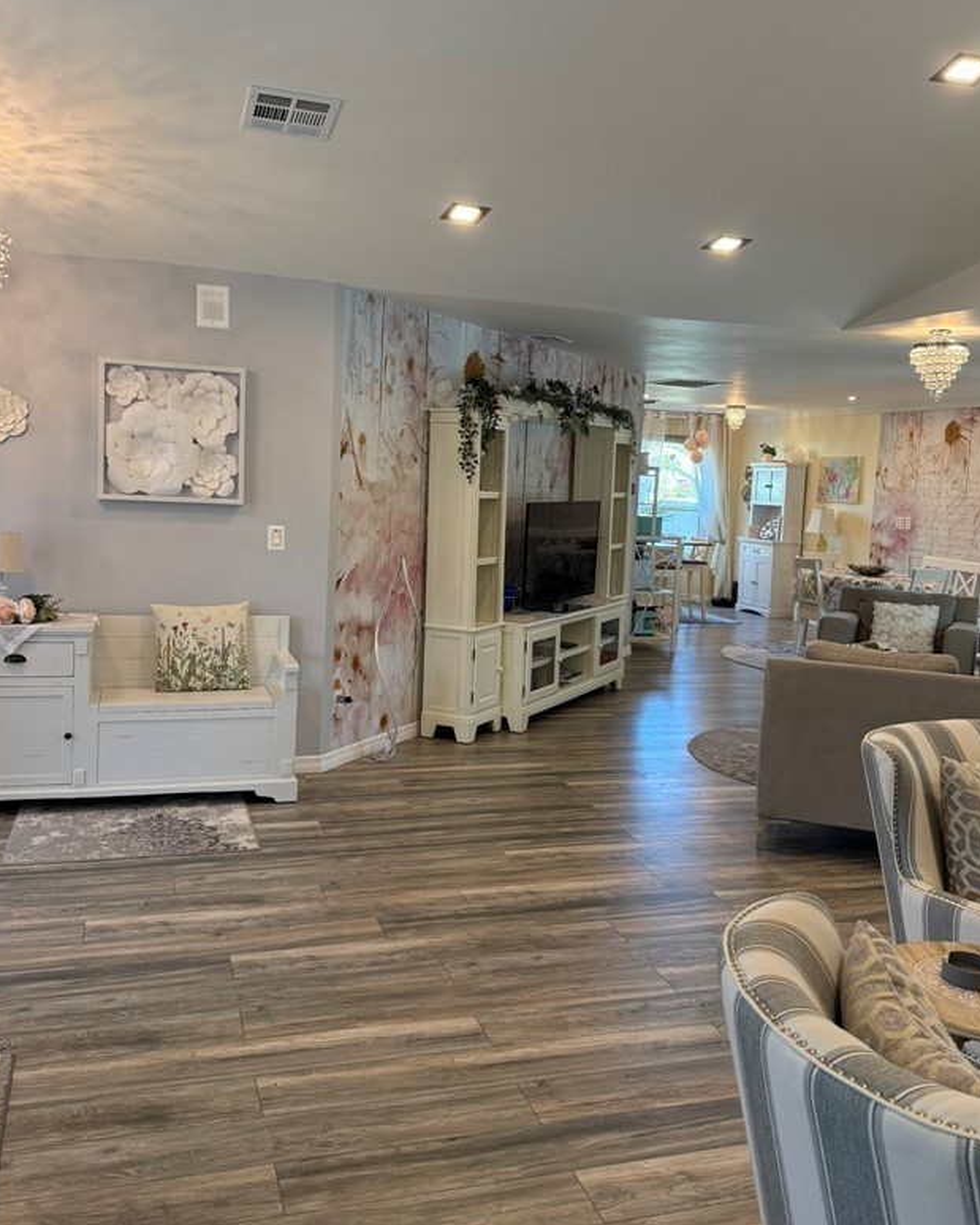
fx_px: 1124
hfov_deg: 47.1
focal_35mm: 31
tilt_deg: -4.1
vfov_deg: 57.1
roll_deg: -2.7
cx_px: 518
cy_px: 568
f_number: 1.78
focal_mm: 6.76
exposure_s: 1/146
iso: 200
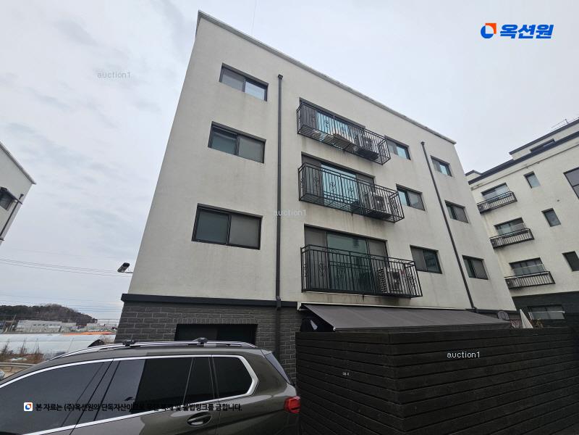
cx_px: 290
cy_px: 218
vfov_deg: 89.9
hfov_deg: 106.2
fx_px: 217
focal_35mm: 13
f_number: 2.2
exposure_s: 1/779
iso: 64
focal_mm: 2.2
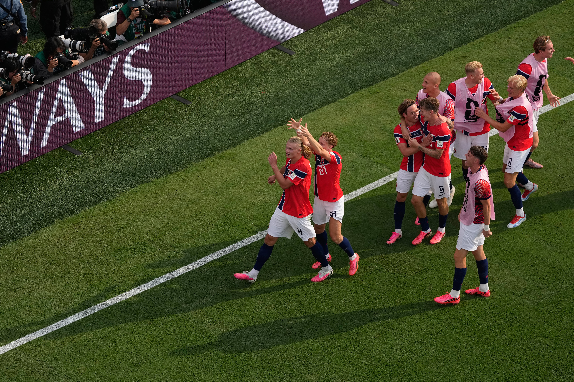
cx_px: 287
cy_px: 191
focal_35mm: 600
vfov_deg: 2.3
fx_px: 9566
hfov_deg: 3.4
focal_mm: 600
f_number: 4
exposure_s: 1/4000
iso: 640
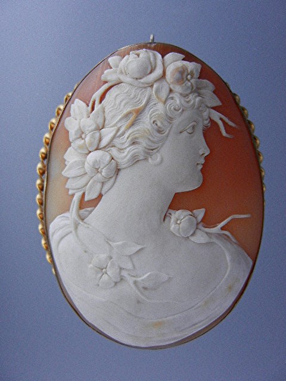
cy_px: 190
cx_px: 143
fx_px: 375
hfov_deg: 41.8
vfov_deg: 54.0
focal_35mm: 34
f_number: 3.6
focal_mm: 6.2
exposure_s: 1/48.2
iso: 400
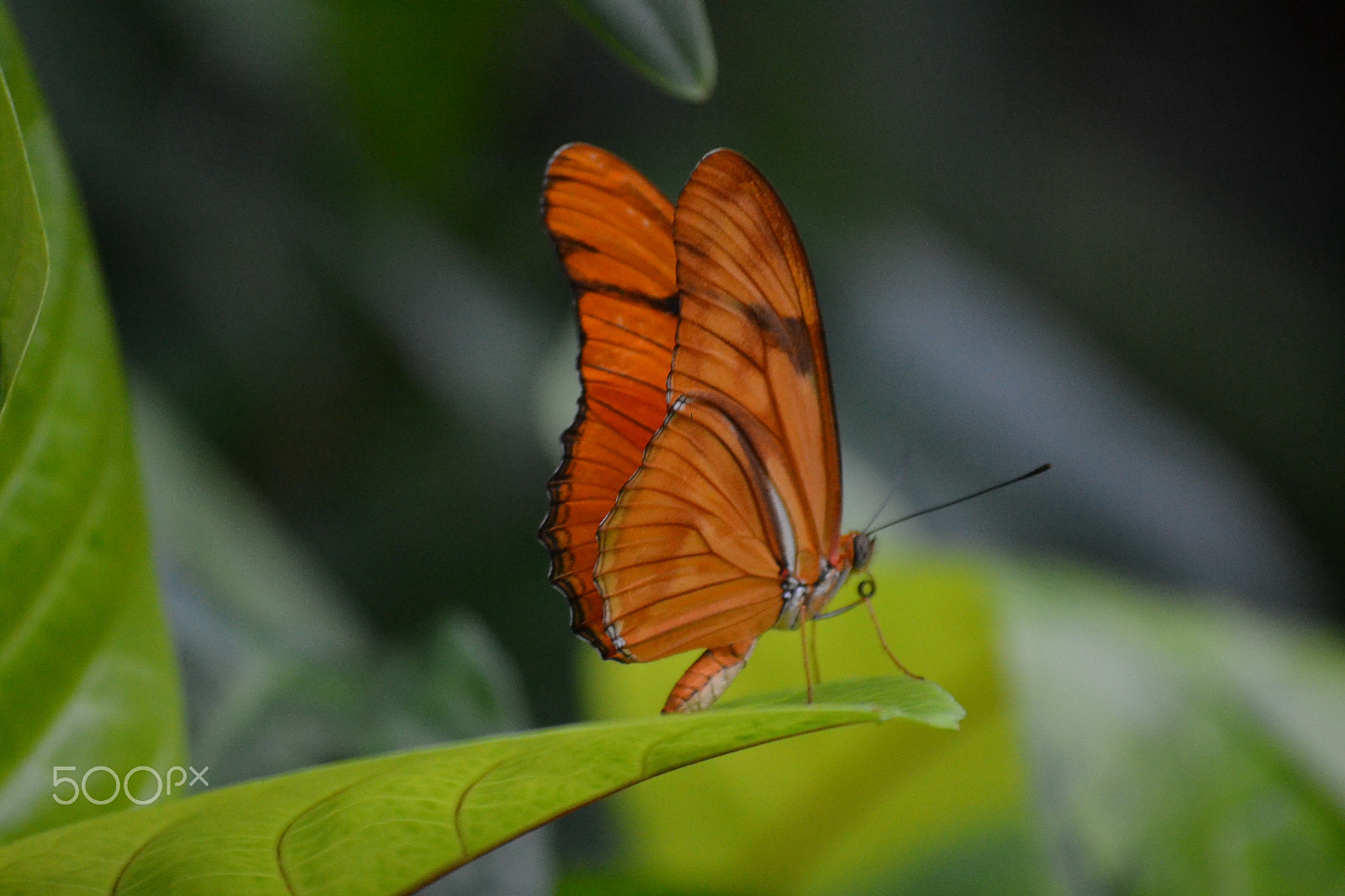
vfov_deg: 4.6
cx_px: 672
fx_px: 11205
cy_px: 448
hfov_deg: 6.9
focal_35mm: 300
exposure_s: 1/125
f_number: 5.6
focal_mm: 200
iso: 2200
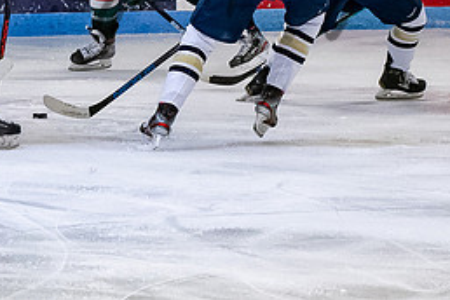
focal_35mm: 596
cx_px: 103
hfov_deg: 3.5
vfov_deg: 2.3
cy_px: -53
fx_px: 7449
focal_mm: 116
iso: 2500
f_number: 3.5
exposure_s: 1/800
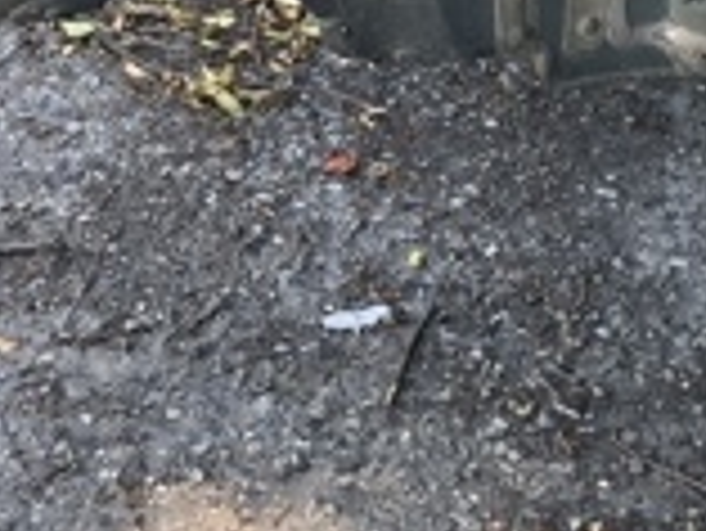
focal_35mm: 114
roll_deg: -1.2
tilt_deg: -31.2
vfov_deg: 12.8
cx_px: 472
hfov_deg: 17.2
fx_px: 2327
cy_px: -14
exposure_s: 1/120
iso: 50
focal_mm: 4
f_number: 1.8
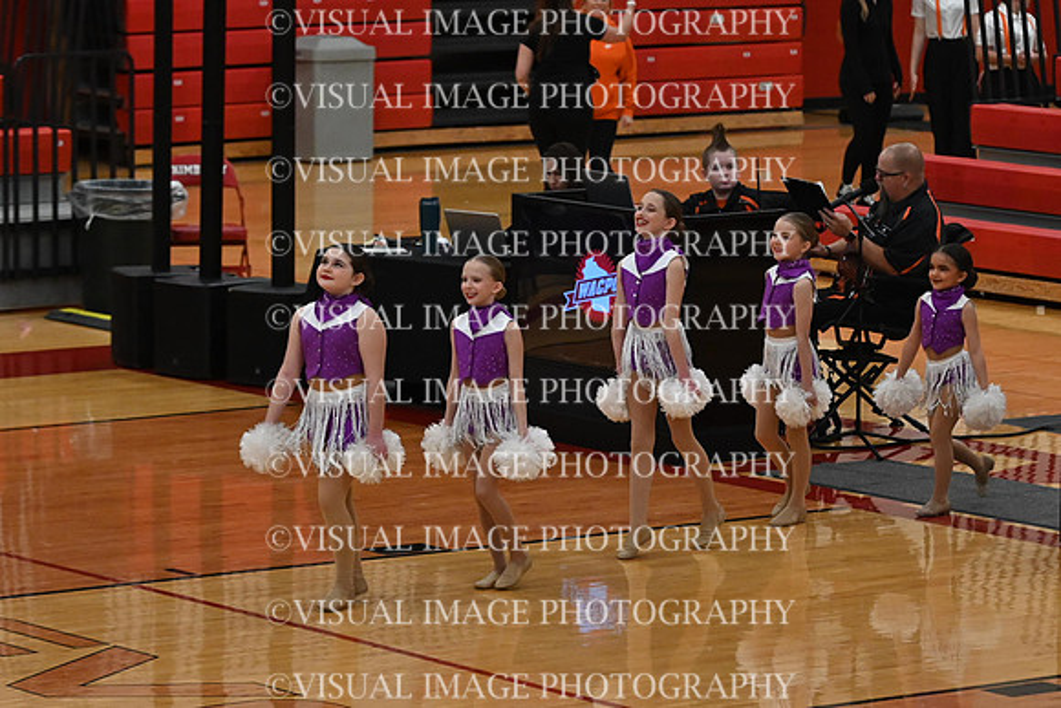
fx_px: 5748
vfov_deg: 7.0
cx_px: 530
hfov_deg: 10.5
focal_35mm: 195
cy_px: 354
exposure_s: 1/400
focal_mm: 130
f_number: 4
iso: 5000
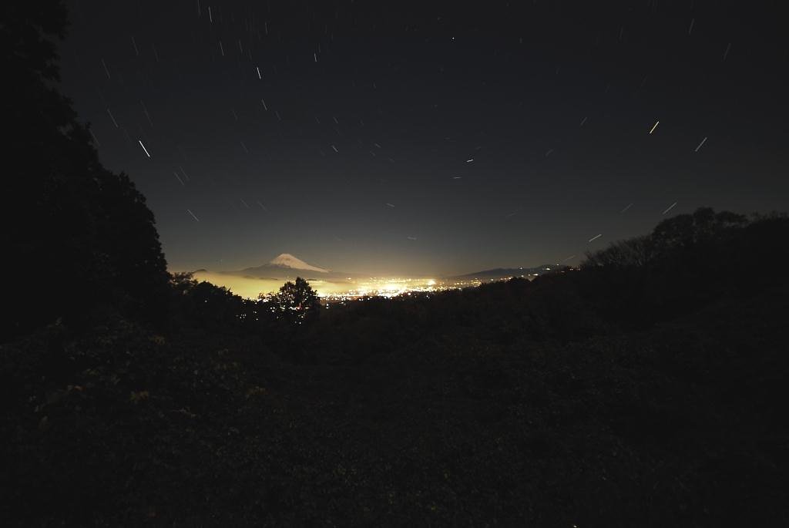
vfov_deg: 77.5
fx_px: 329
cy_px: 264
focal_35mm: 15
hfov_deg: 100.3
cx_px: 394
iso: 200
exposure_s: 30
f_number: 4.5
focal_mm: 10
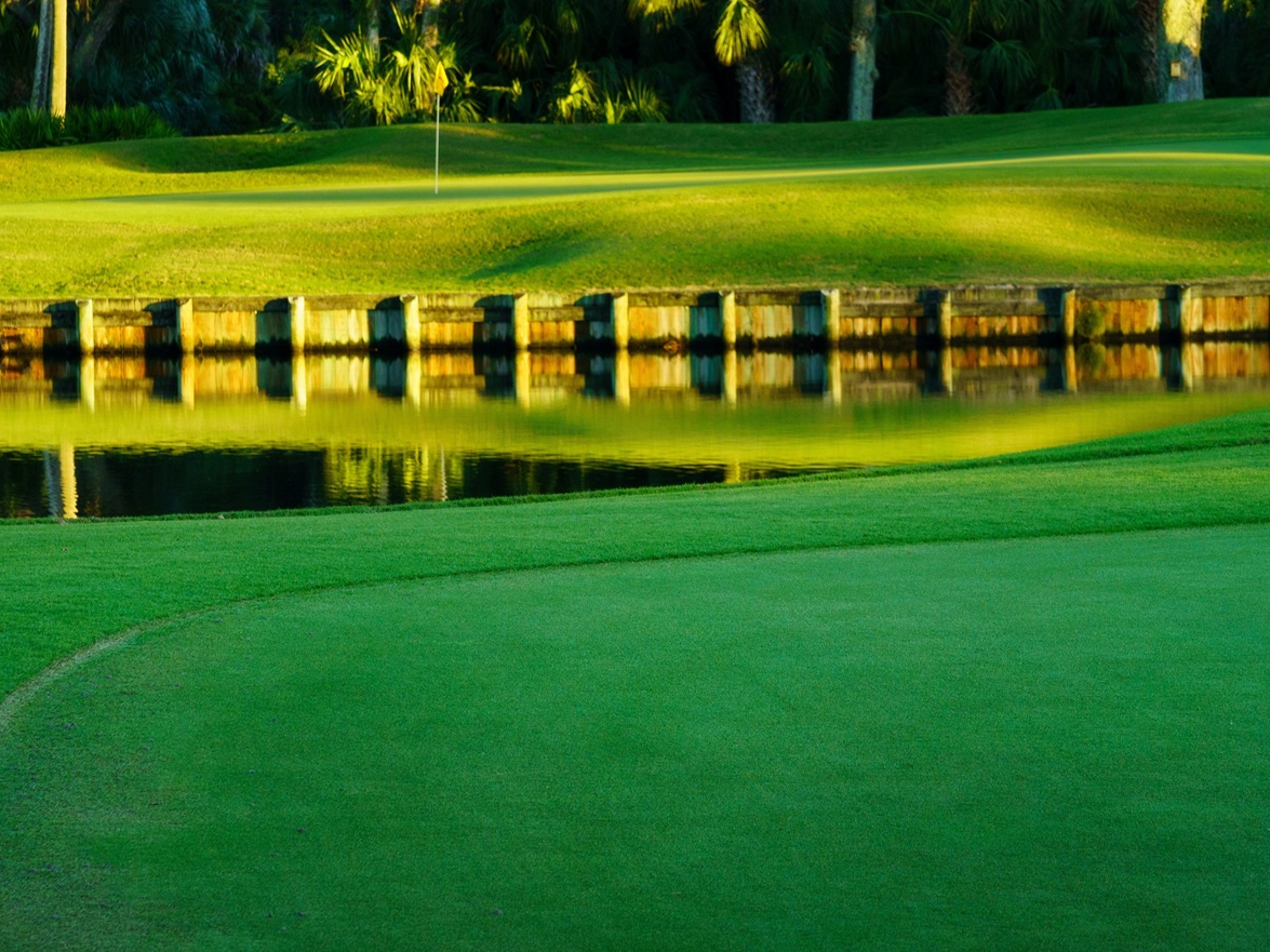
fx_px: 6420
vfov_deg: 8.5
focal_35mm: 175
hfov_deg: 11.3
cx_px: 605
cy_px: 188
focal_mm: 90
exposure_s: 1/80
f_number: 8
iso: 400
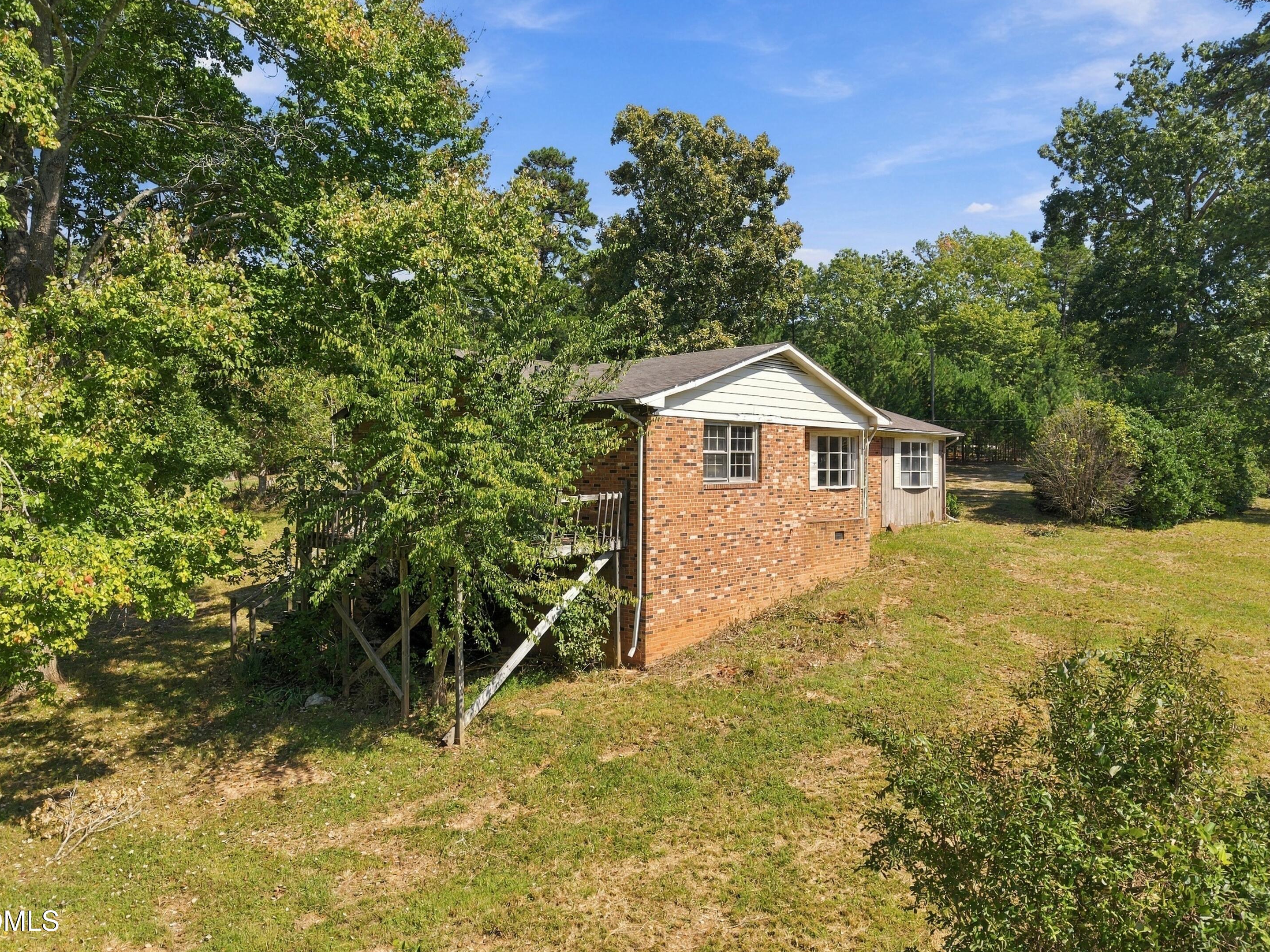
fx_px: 917
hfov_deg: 69.4
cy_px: 471
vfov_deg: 54.9
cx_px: 642
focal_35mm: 25
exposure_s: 1/2000
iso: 150
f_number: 1.8
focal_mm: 8.7
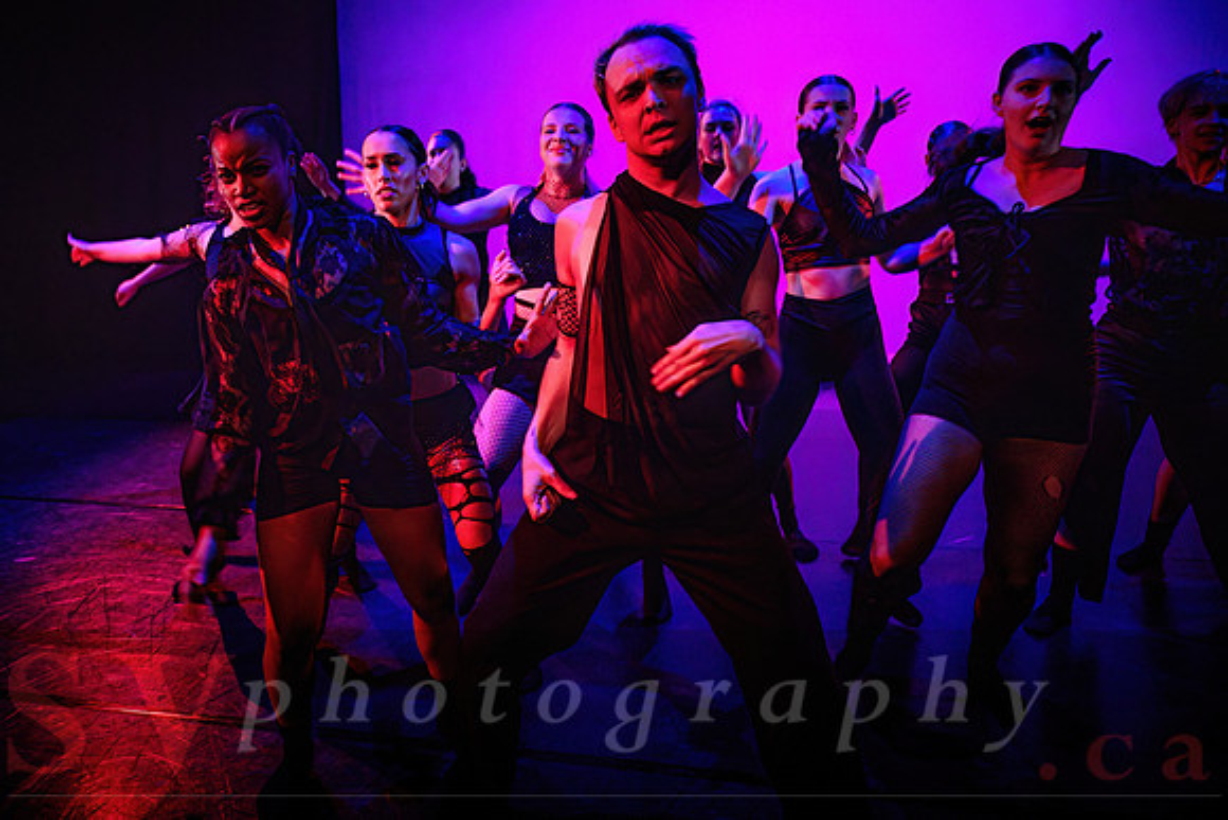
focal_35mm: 28
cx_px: 507
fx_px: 961
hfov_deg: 64.7
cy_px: 369
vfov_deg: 46.1
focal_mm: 24
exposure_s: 1/300
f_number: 2.8
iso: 3200
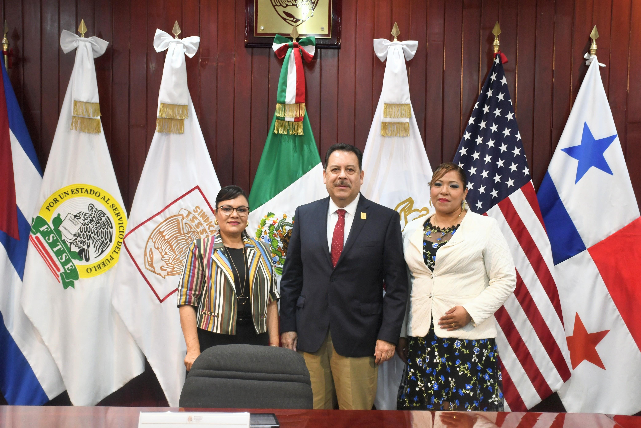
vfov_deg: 26.0
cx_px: 320
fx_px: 926
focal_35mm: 52
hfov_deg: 38.2
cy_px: 214
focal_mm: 35
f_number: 5
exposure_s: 1/60
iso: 800
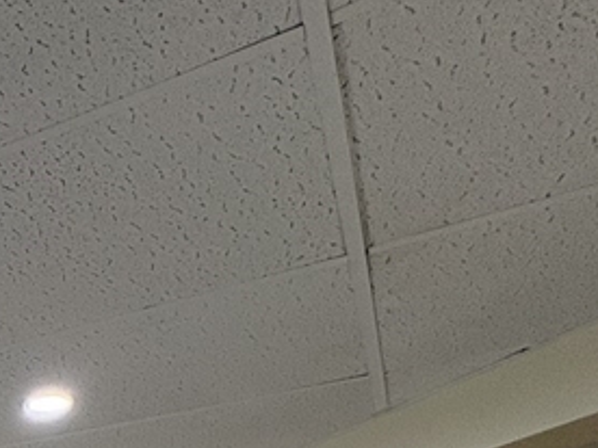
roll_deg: -1.9
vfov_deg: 21.3
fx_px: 898
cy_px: 751
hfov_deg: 25.9
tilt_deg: +0.1
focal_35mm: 52
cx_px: -323
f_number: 2.2
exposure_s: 1/120
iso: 125
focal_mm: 2.22
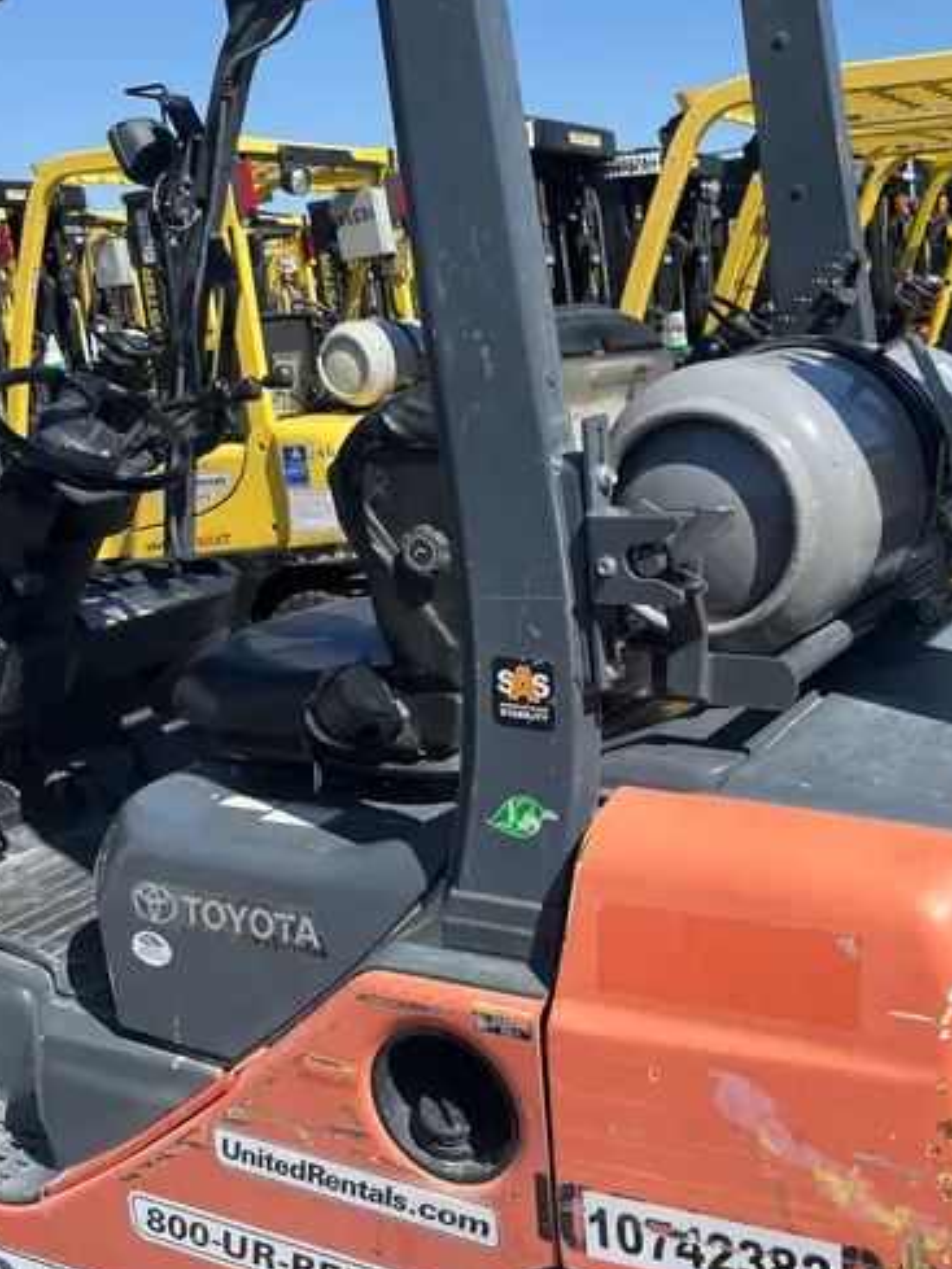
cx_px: 612
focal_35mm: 39
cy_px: 679
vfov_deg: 47.8
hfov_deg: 36.6
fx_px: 1429
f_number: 1.6
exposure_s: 1/2899
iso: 50
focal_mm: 5.1
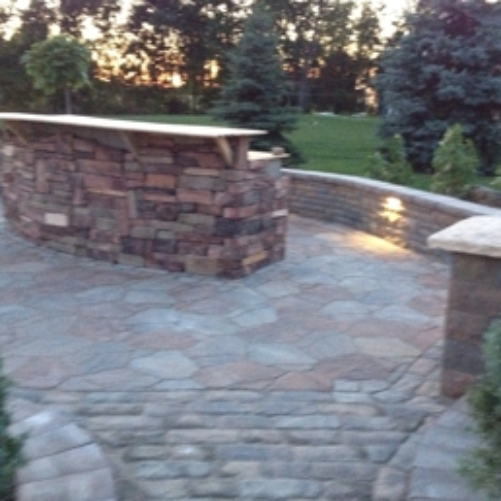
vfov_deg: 40.0
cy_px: 249
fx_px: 688
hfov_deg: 40.0
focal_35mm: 42
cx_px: 262
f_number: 2.4
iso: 800
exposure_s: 1/15
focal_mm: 4.28
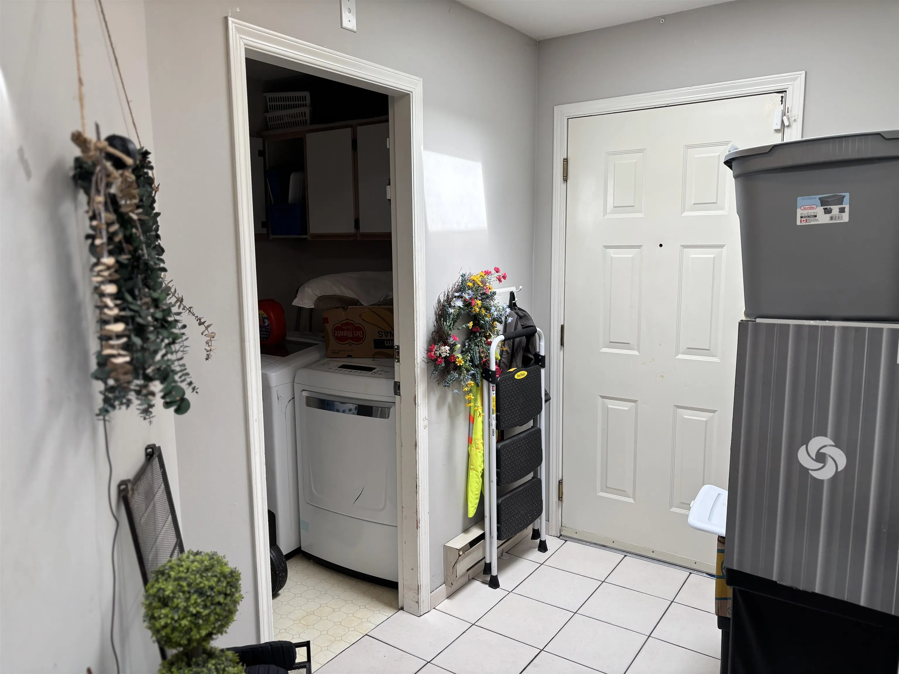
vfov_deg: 53.1
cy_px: 337
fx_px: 675
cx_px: 450
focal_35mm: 26
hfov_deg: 67.3
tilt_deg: -9.0
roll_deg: +0.4
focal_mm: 5.96
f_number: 1.6
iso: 50
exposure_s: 1/120
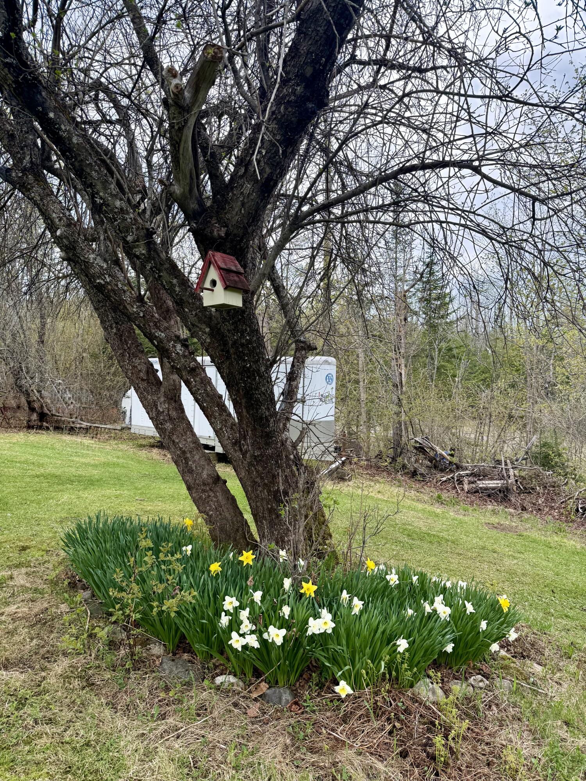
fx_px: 542
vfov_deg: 71.6
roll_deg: -1.1
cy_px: 390
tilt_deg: -0.5
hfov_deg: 56.8
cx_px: 293
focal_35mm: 24
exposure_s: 1/788
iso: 100
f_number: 1.78
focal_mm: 6.76
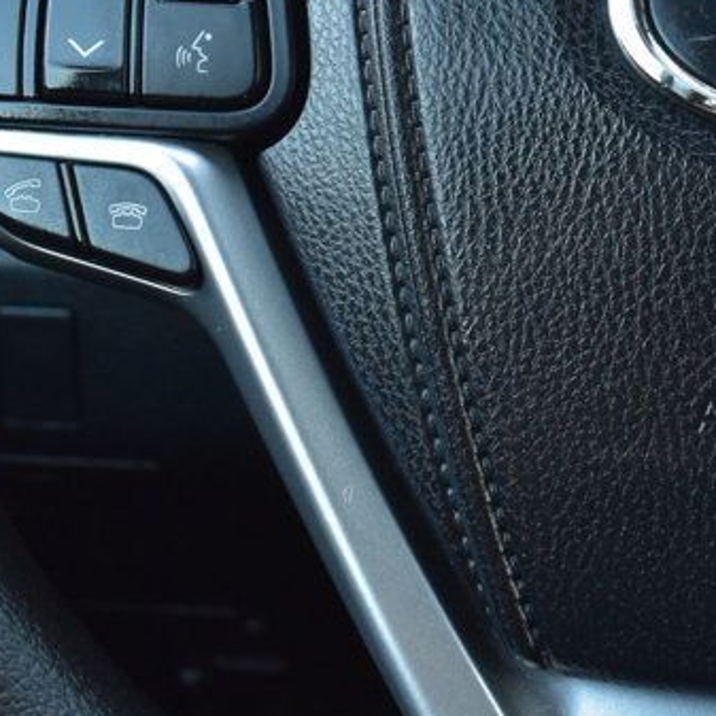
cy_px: 193
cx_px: 790
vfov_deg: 21.2
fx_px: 1902
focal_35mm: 81
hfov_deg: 20.3
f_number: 6.3
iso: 1600
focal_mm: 21
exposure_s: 1/15
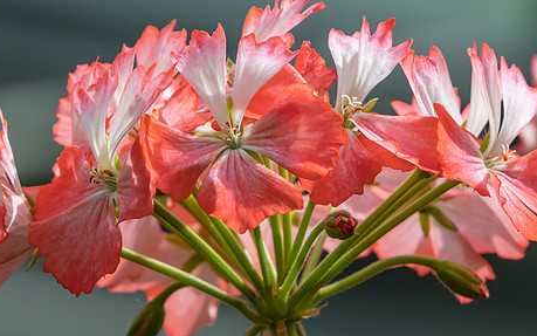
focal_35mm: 1035
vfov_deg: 1.3
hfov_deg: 2.0
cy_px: 149
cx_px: 214
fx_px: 15149
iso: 400
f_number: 11
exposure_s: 1/320
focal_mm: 400
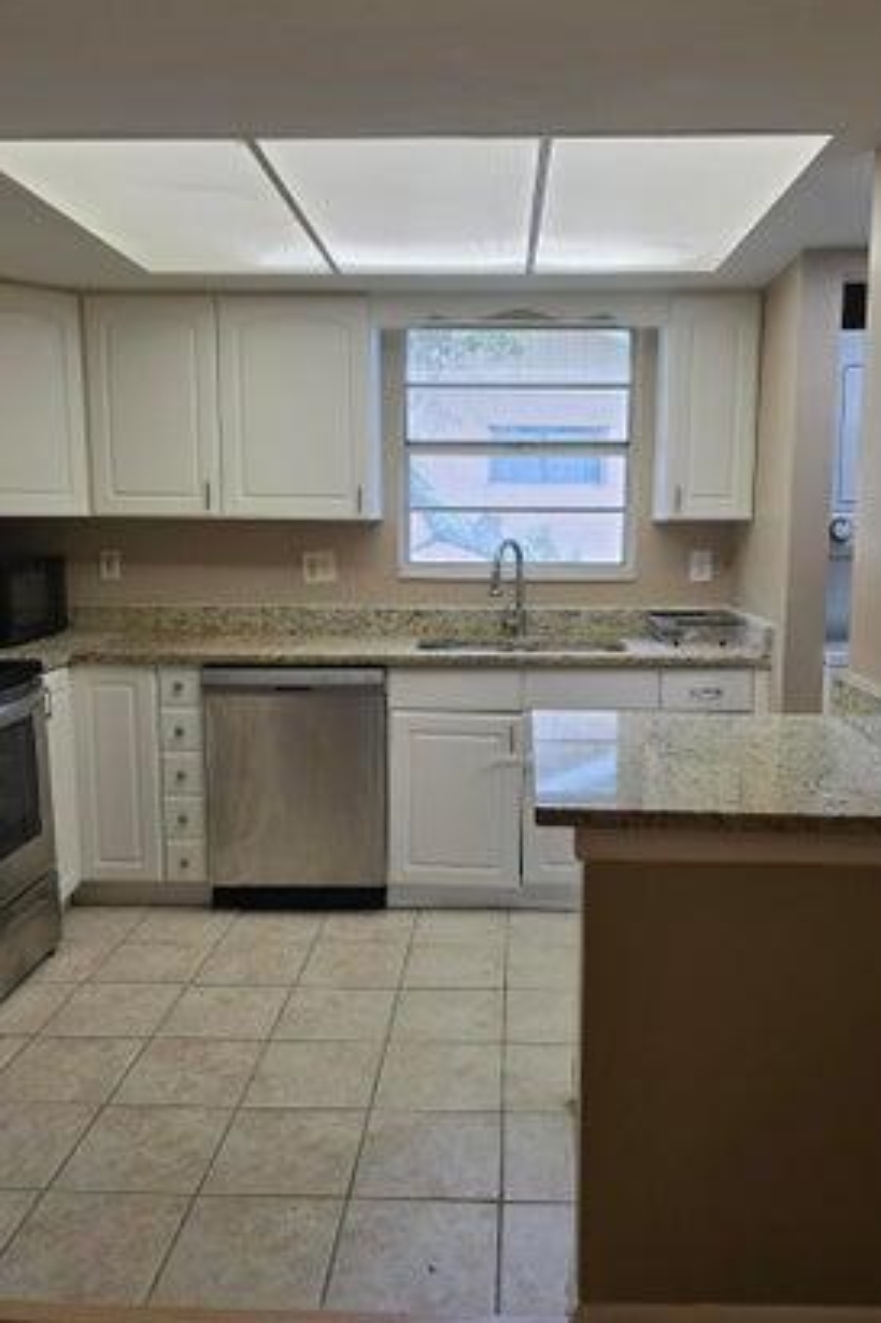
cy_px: 665
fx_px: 1029
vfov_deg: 65.5
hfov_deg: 46.3
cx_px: 474
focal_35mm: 28
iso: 40
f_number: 1.7
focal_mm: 6.3
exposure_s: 1/120
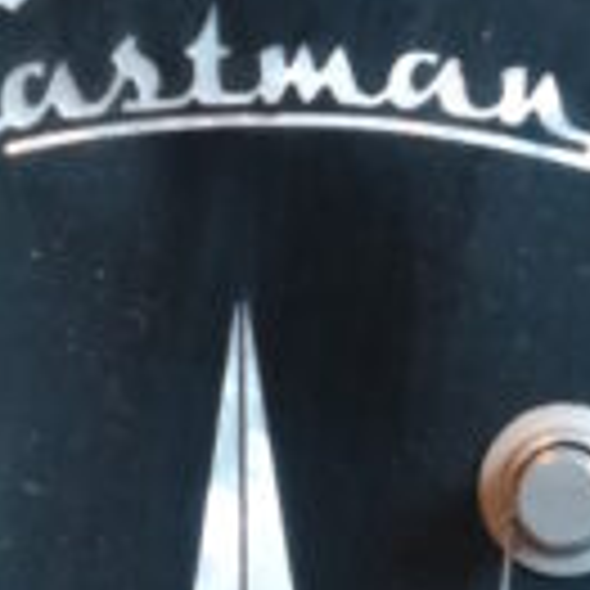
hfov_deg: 5.3
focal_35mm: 328
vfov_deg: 5.3
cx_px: 302
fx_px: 6325
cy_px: 617
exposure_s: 1/60
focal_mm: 37.4
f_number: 4
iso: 6400
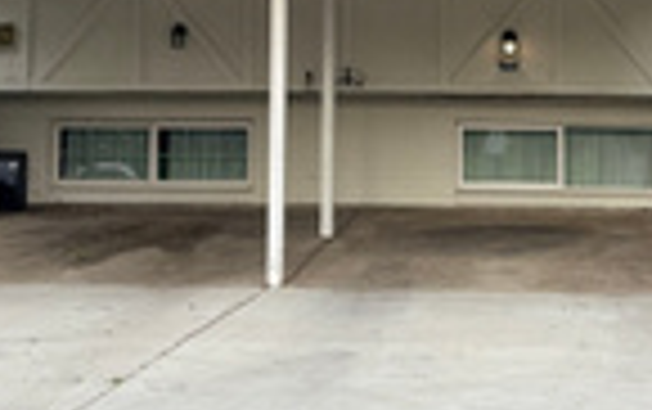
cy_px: -104
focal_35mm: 112
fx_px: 1992
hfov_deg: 18.6
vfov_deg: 11.5
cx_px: 369
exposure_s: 1/1456
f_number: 1.78
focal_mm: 6.76
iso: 80
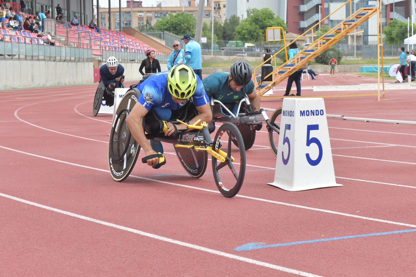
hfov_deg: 22.6
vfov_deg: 15.2
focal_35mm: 90
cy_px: 138
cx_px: 208
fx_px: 1040
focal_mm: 60
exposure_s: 1/1000
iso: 1600
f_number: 6.3
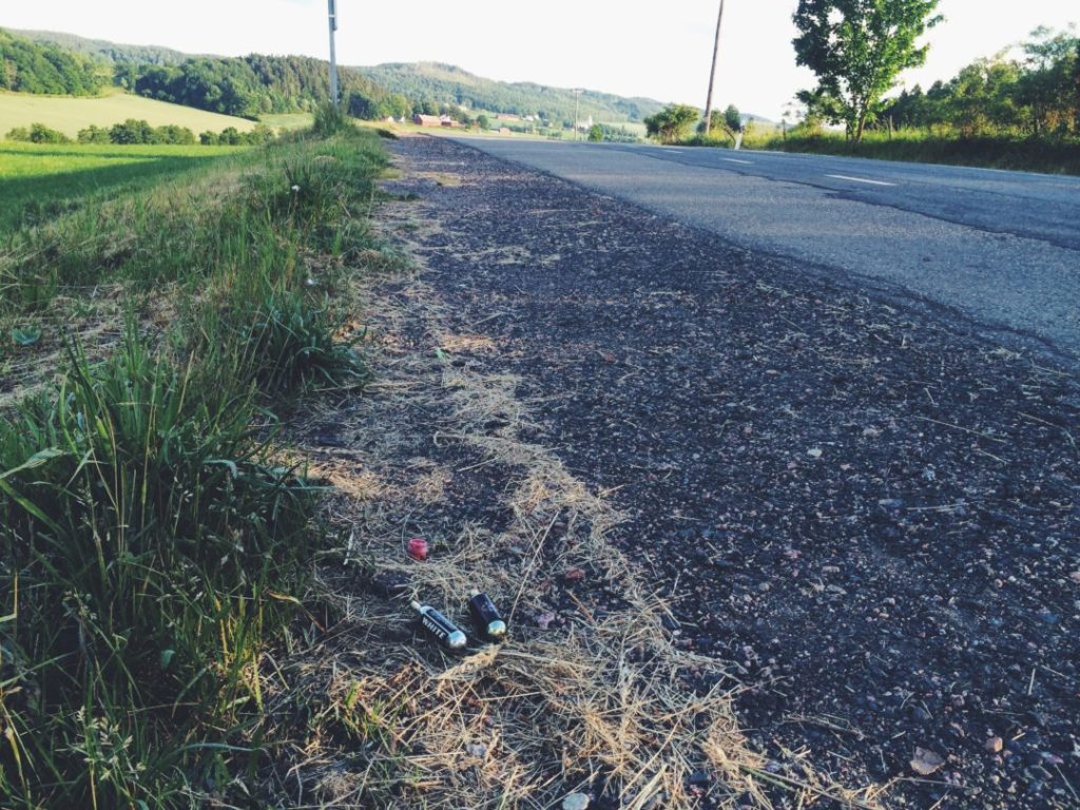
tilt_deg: -18.1
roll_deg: -3.5
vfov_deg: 48.2
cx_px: 540
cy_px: 405
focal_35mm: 29
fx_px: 905
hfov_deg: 61.7
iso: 32
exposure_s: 1/261
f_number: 2.2
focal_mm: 4.15
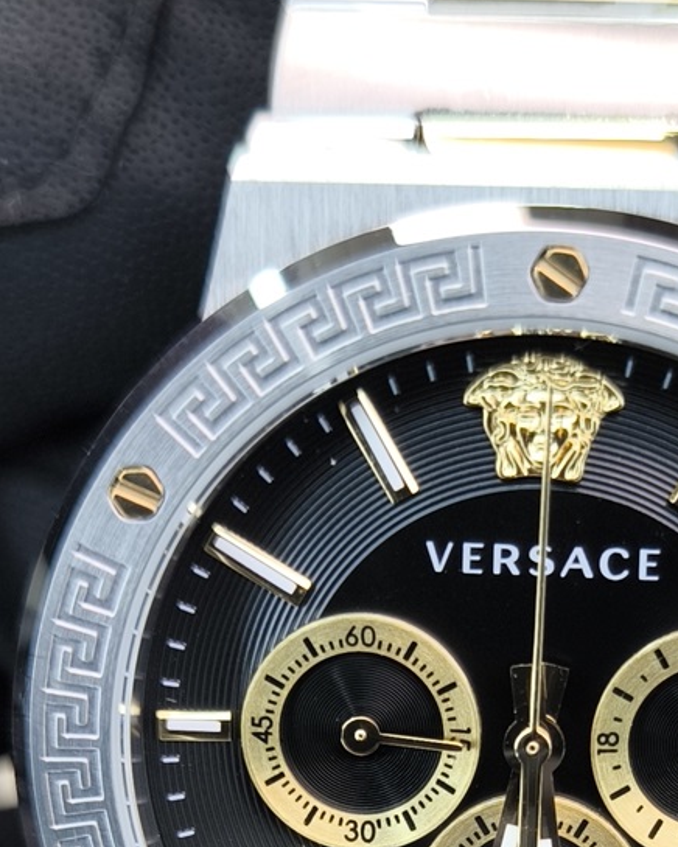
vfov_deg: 20.8
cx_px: 572
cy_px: 900
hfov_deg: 17.3
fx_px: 2207
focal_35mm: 88
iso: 80
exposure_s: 1/230
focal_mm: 6.92
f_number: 1.9
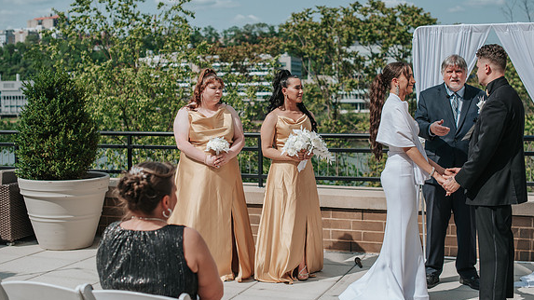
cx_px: 266
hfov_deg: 39.2
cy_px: 135
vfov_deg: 22.6
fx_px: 750
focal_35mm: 53
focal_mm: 50
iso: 125
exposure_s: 1/2000
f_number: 3.2
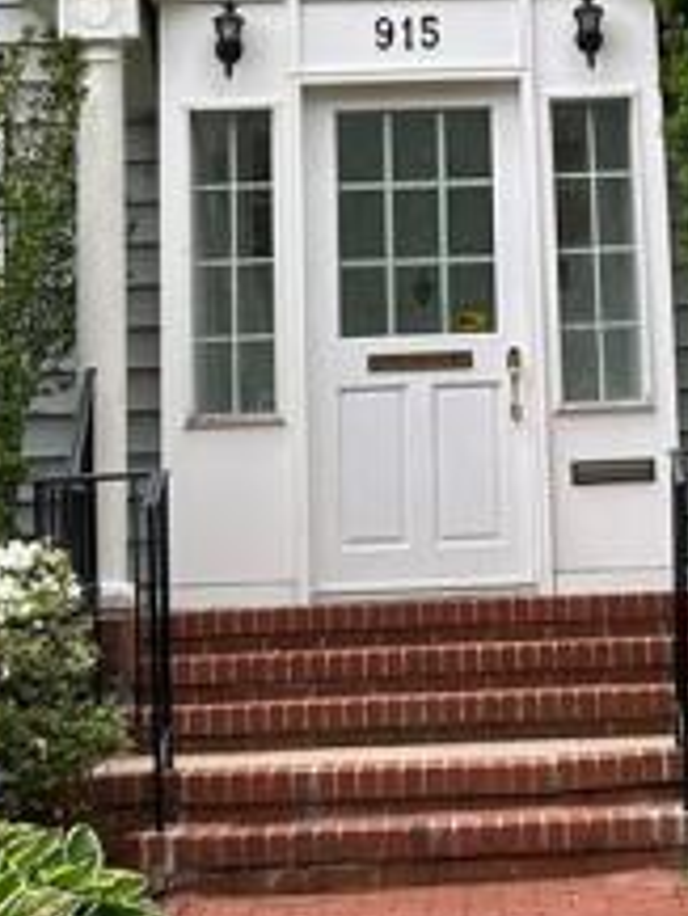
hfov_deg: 12.8
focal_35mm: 115
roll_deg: +1.5
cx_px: 578
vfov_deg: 16.8
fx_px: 3045
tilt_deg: +6.7
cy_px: 30
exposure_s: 1/714
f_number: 1.5
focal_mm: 5.7
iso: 50
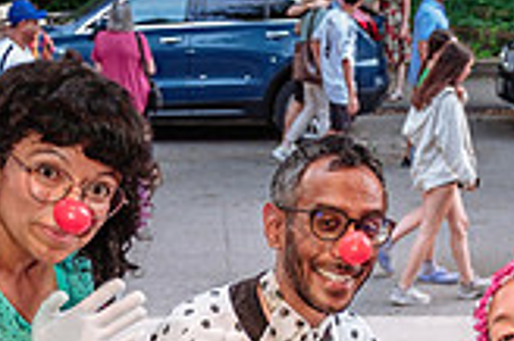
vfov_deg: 14.9
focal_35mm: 87
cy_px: 452
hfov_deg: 23.4
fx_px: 1241
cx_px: 288
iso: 800
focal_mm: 16
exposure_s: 1/60
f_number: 2.8
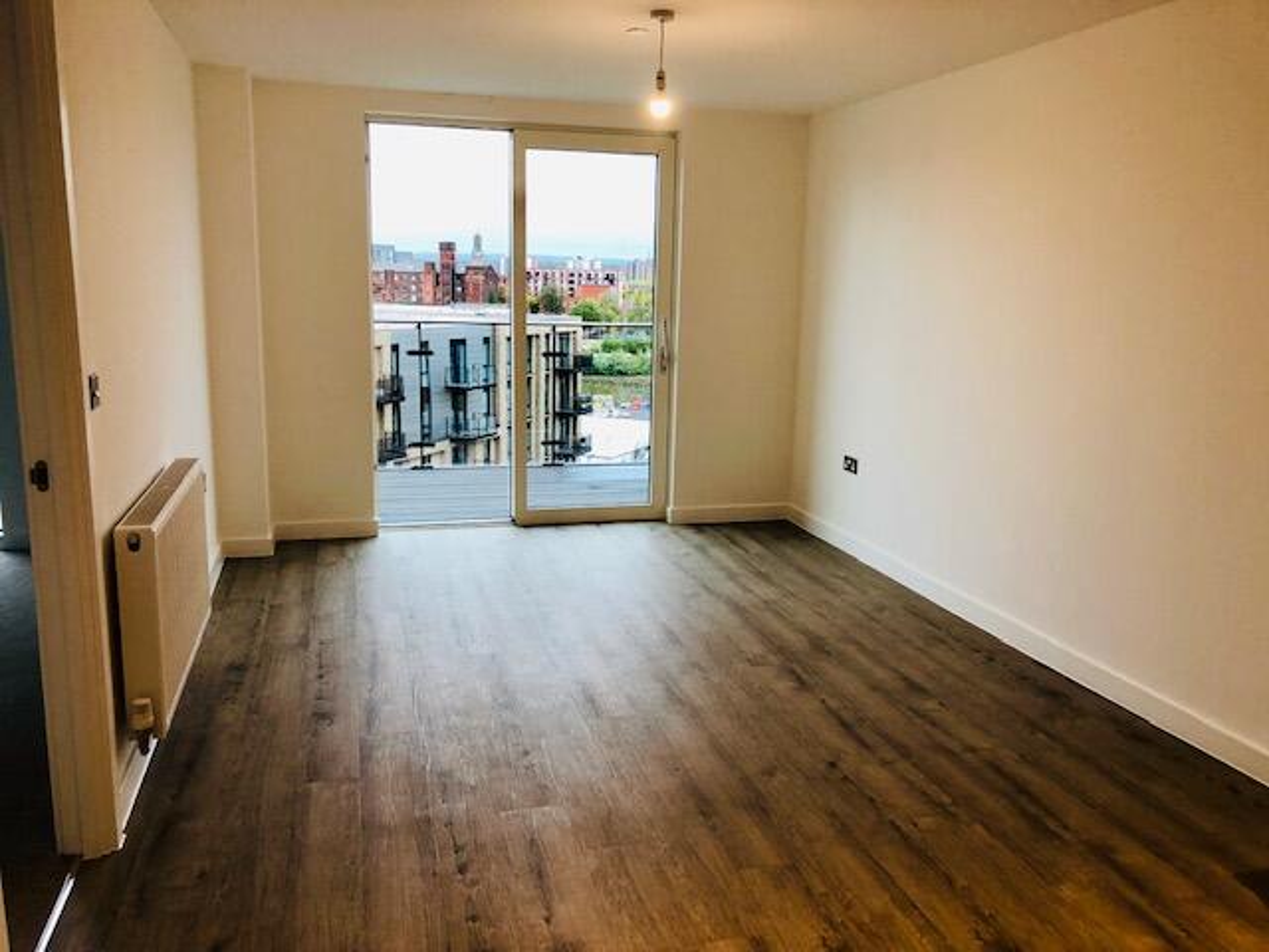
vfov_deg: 49.7
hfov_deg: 63.4
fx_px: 1026
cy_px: 476
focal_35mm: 28
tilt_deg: -9.8
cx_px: 634
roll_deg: -1.0
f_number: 1.8
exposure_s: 1/33
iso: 25
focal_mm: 3.99
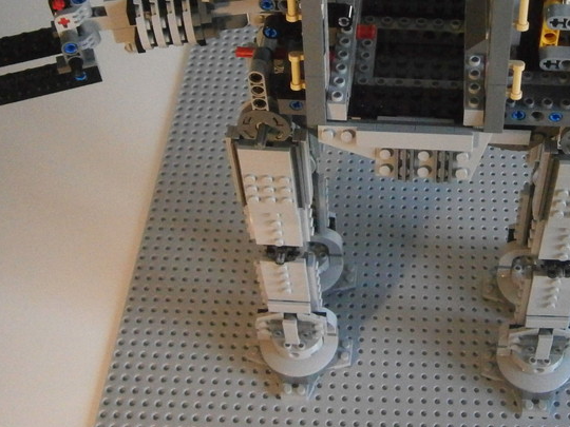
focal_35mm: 60
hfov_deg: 31.8
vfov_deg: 24.2
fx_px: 988
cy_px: 111
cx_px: 405
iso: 800
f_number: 3.1
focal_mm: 6.4
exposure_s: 1/80
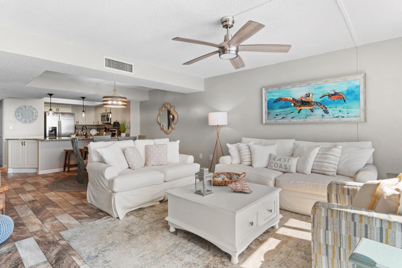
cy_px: 127
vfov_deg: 67.3
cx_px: 198
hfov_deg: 90.0
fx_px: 201
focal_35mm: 18
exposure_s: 1/25
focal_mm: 11
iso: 100
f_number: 4.8
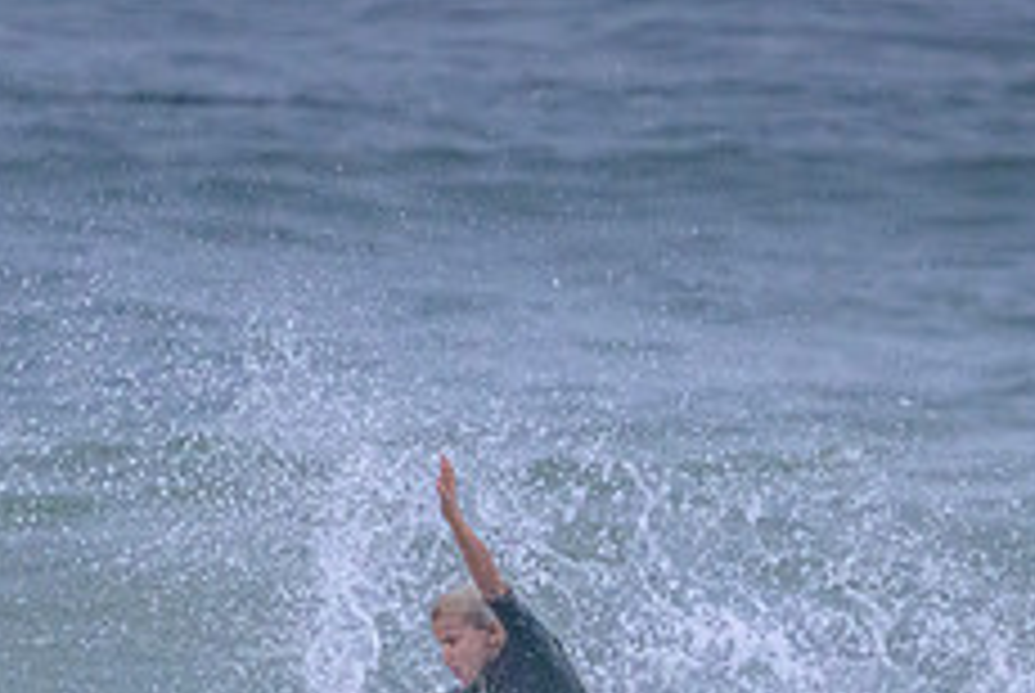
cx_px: 603
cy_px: 817
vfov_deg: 0.7
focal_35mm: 2016
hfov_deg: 1.0
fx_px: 58033
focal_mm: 800
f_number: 11
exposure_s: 1/2000
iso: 5600
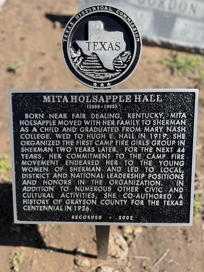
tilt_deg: -55.6
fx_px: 196
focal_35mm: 25
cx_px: 99
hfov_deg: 54.9
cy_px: 137
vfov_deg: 69.4
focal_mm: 6.76
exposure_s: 1/2299
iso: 80
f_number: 1.78
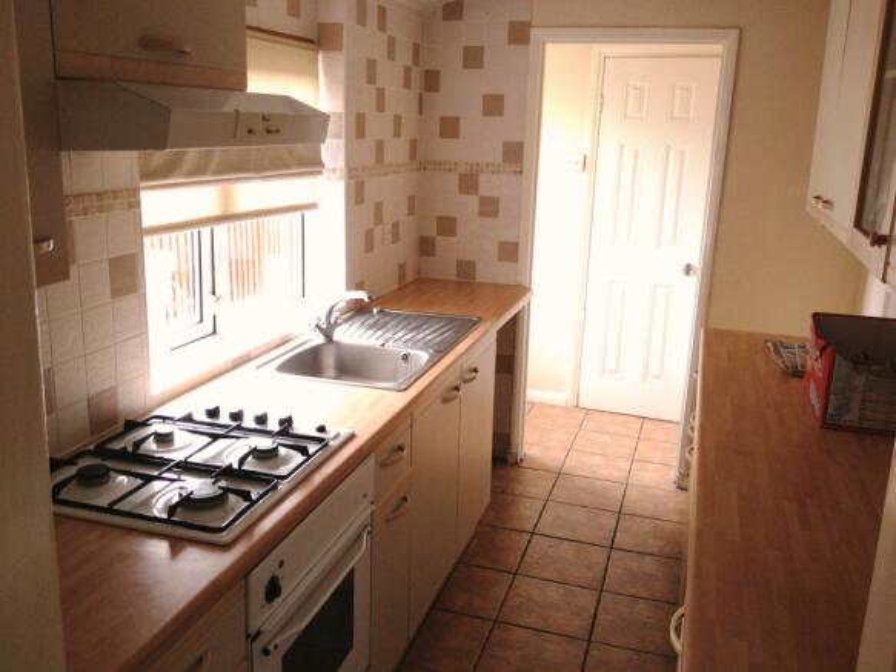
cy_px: 336
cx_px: 448
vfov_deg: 40.7
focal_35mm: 35
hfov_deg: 52.6
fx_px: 906
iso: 64
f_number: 2.4
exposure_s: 1/20
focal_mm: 4.28
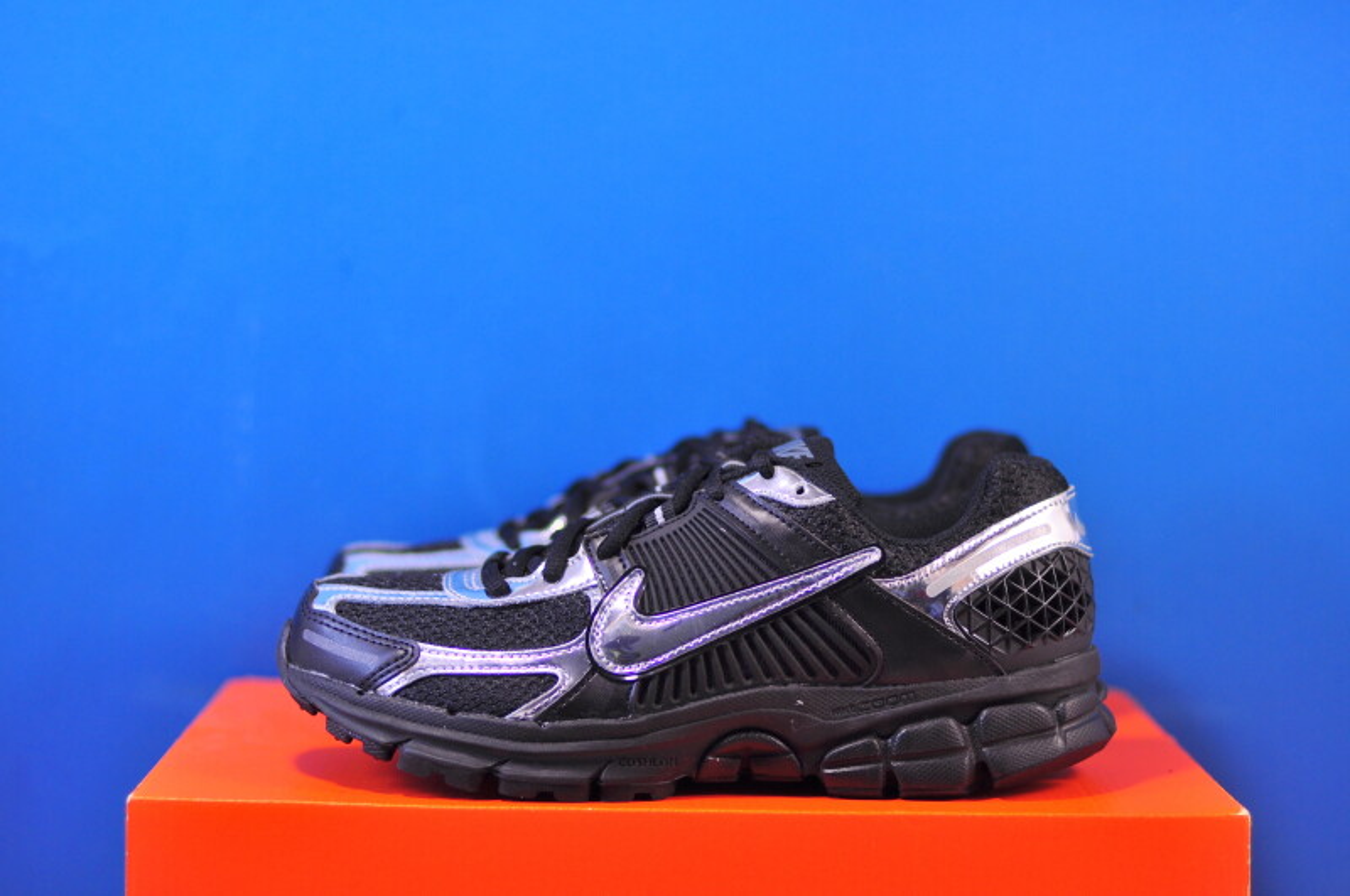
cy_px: 448
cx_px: 675
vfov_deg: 18.1
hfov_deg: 27.0
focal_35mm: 75
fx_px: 2808
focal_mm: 50
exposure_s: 1/320
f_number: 2
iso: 250
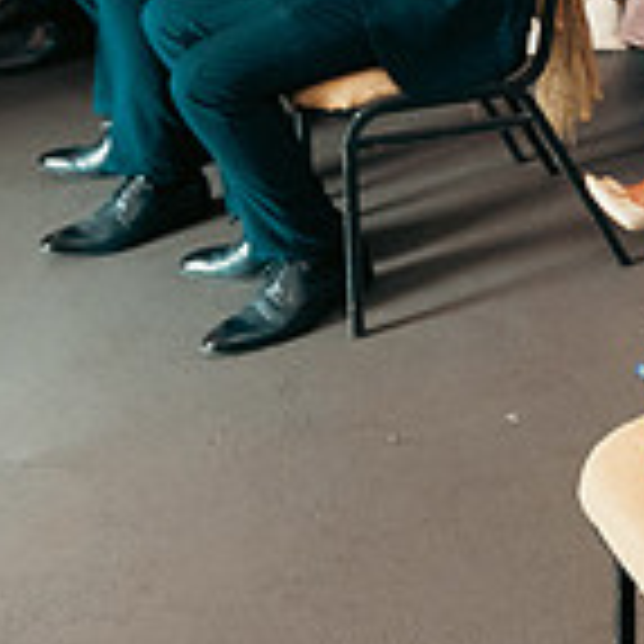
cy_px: -16
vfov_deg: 20.2
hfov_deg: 17.7
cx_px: 1081
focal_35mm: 83
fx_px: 1747
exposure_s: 1/160
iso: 2500
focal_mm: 24
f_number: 3.5
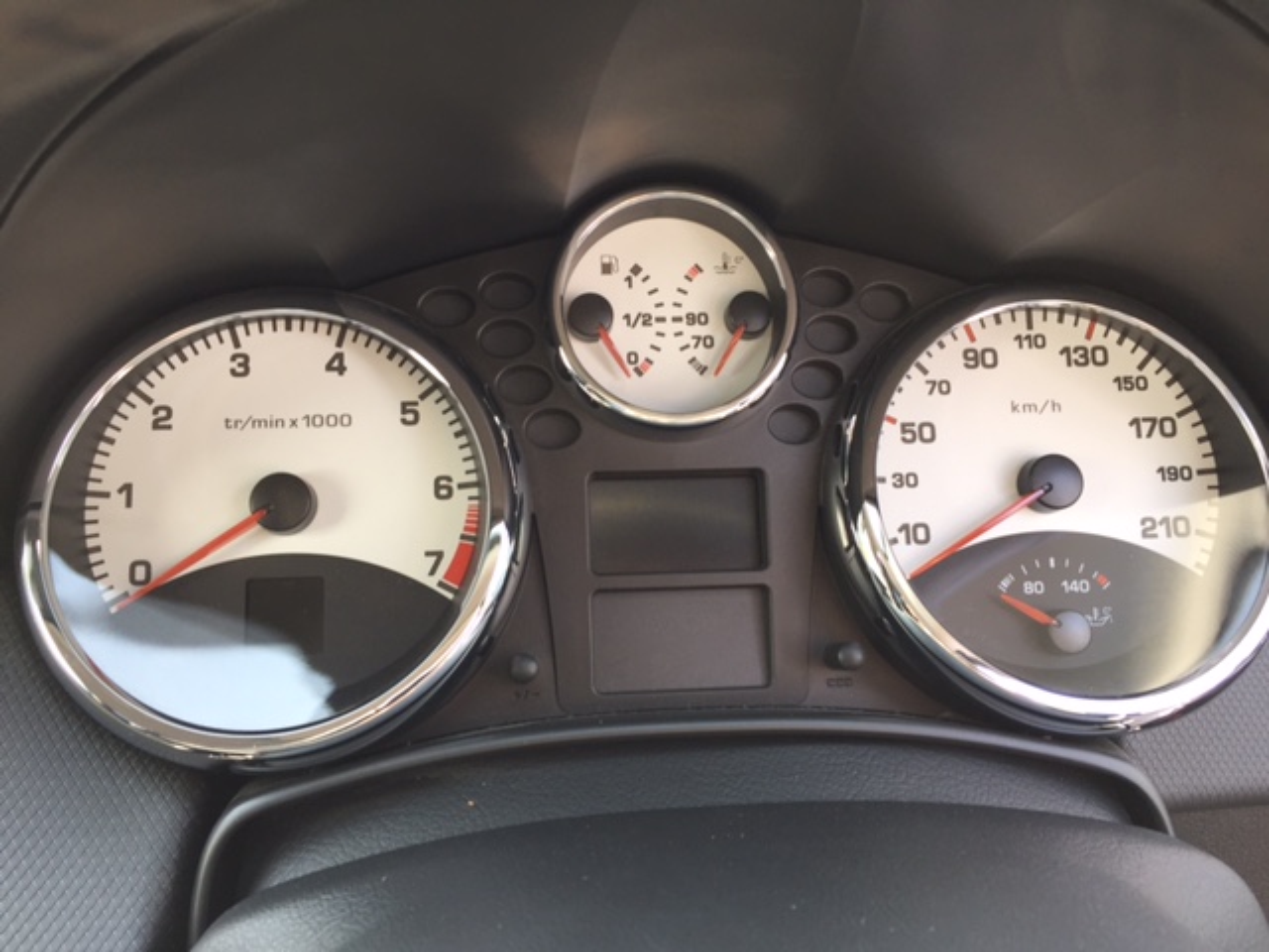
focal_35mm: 29
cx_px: 634
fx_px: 1063
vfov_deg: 48.2
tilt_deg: -20.0
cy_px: 476
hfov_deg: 61.7
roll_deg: +0.7
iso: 32
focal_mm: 4.15
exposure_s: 1/60
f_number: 2.2
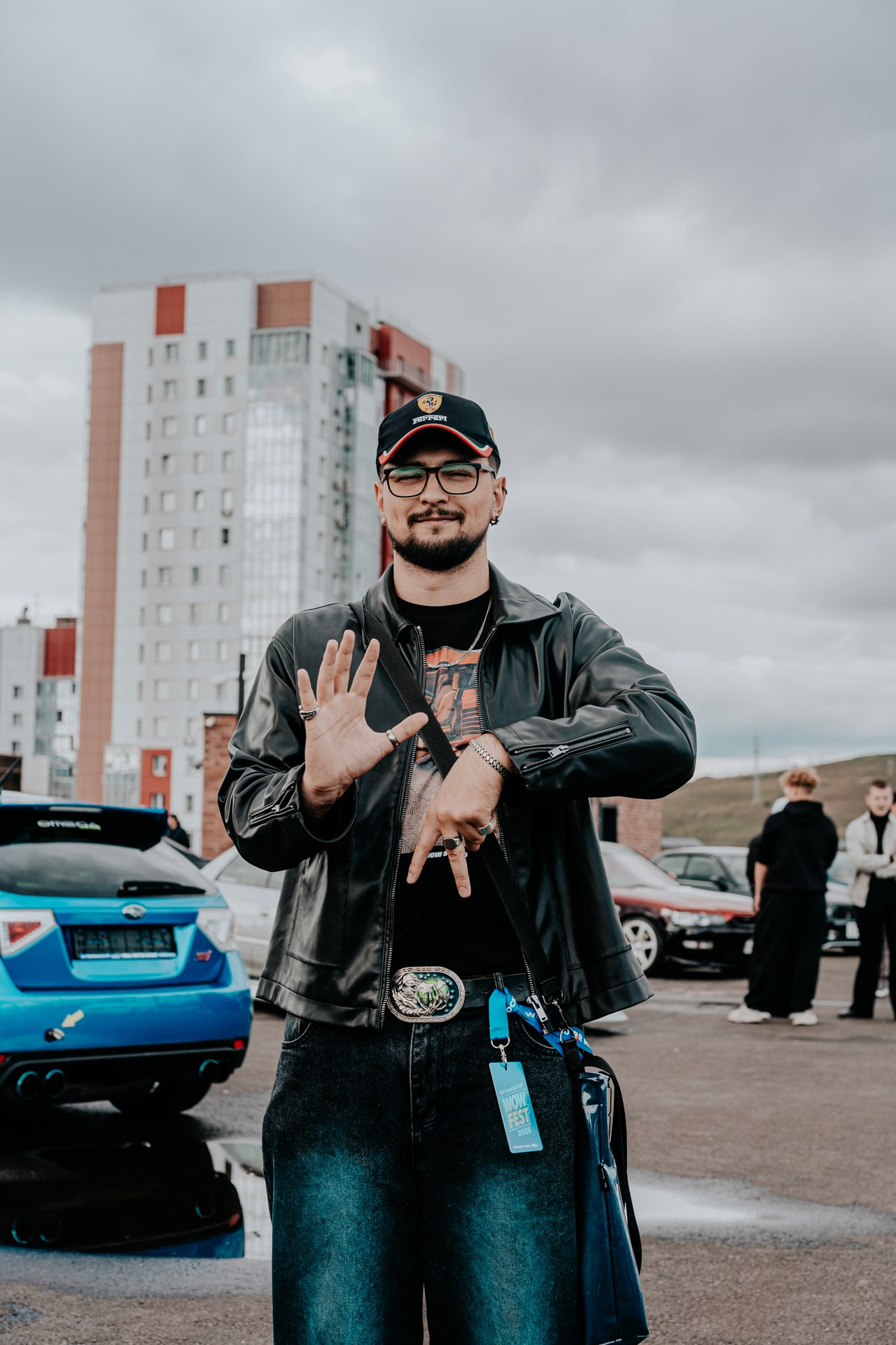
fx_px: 2128
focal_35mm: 57
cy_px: 672
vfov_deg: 35.1
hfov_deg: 23.8
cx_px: 448
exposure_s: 1/125
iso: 100
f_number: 5.6
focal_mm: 57
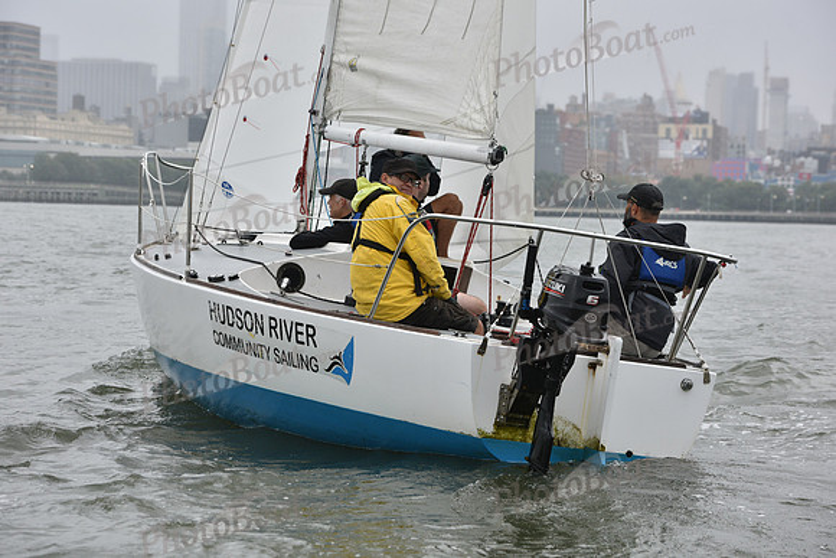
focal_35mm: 98
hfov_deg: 20.8
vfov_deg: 14.0
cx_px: 418
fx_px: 2276
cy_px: 279
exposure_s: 1/800
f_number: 5.6
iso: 400
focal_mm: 98
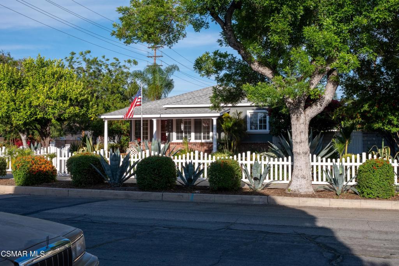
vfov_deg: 29.9
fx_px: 499
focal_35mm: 45
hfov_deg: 43.6
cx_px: 200
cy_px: 133
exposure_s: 1/1600
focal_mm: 43
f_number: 16
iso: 800
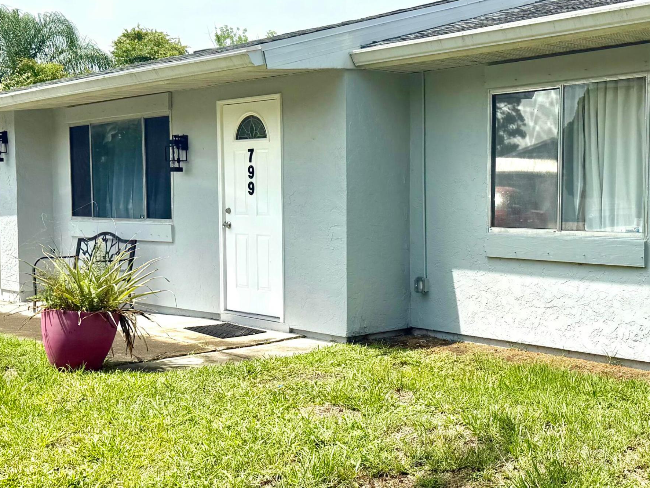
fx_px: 732
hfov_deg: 47.2
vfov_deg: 36.3
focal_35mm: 39
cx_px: 424
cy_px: 335
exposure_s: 1/6173
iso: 80
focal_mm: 6.76
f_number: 1.78
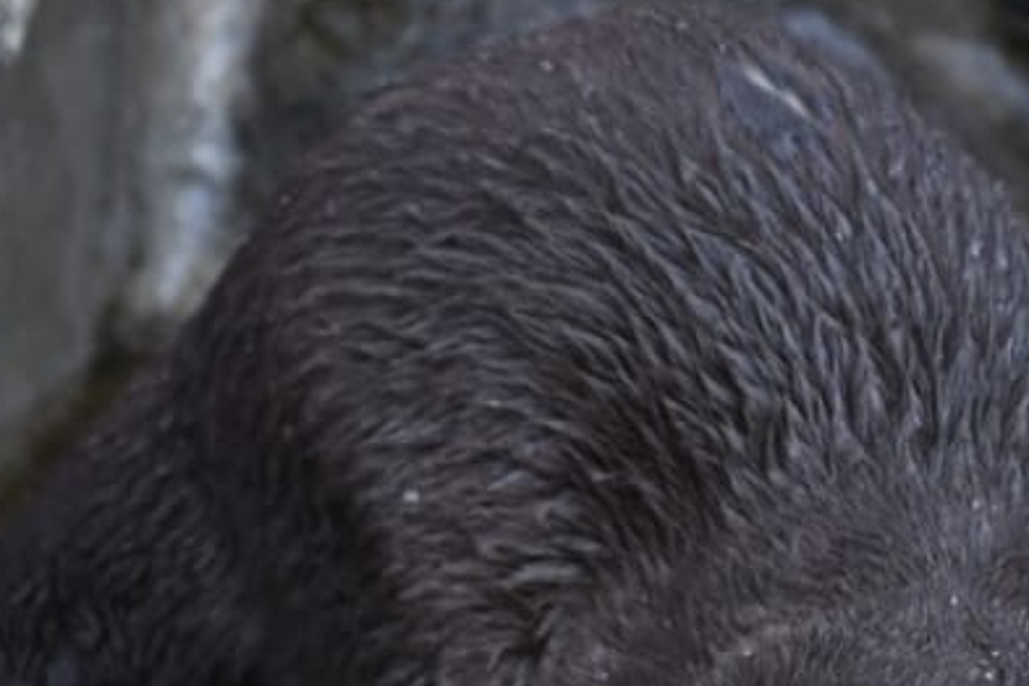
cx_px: 927
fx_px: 18978
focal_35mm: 664
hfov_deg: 3.1
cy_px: 708
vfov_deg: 2.1
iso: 800
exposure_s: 1/400
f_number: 6
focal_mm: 170
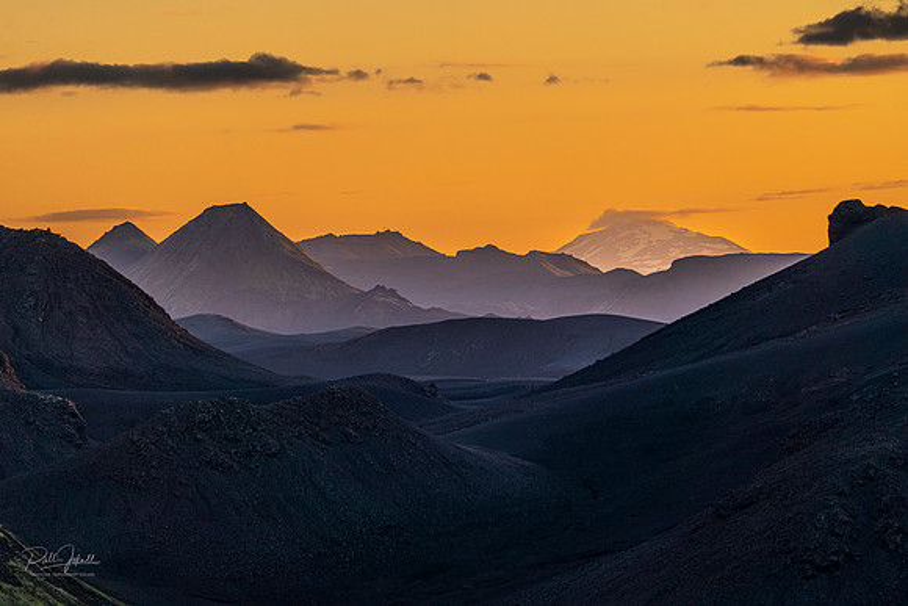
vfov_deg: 4.5
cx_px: 454
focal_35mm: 309
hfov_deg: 6.7
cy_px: 303
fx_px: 7795
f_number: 6.3
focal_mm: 309
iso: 200
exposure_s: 1/400
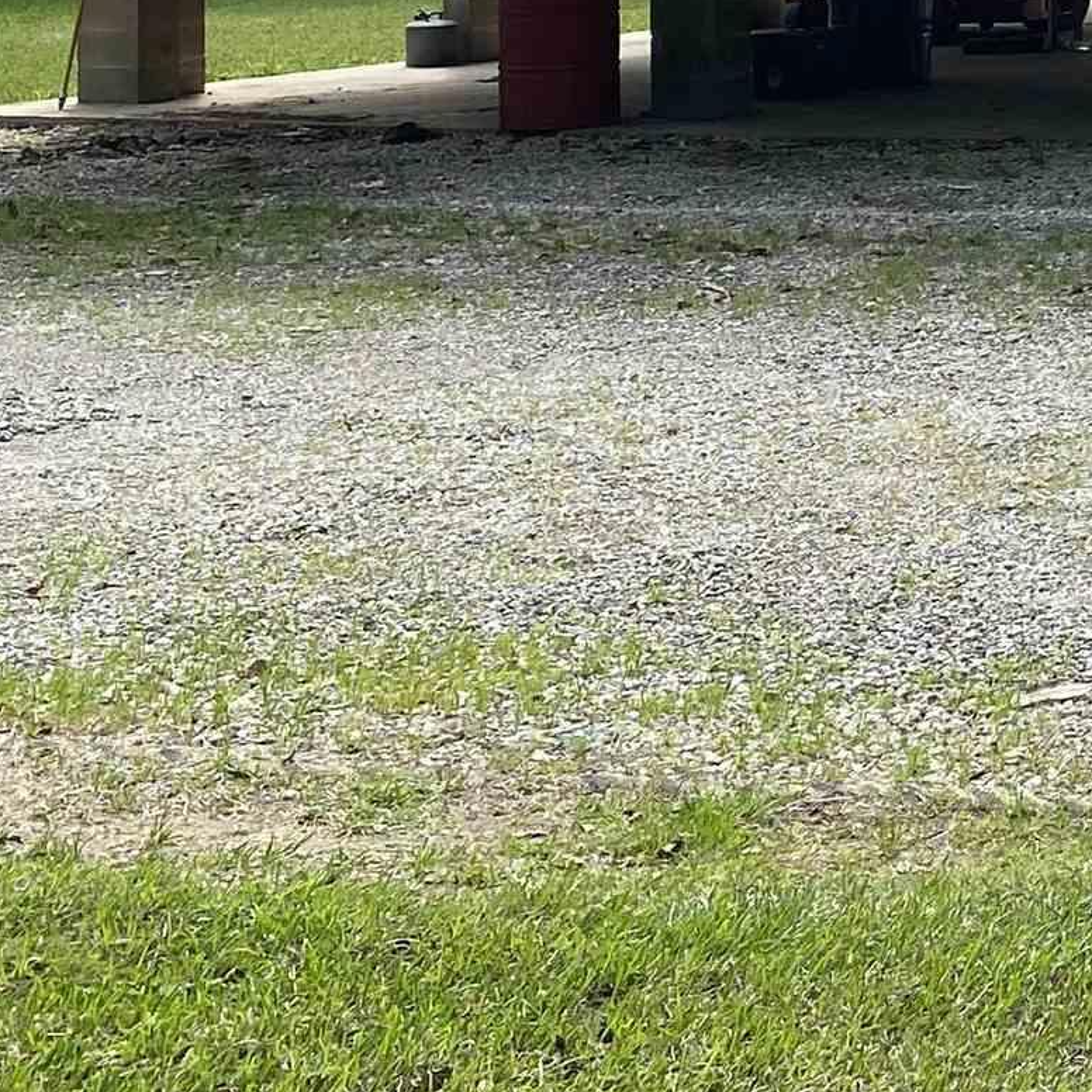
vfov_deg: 18.1
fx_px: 3248
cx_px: 1905
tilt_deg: +1.3
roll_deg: +0.4
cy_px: -210
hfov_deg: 16.3
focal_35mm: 91
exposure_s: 1/2358
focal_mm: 4.25
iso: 32
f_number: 1.8
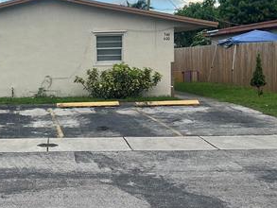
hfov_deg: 25.8
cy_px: 78
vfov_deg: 20.7
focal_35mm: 71
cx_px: -9
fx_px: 568
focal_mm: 5.7
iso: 50
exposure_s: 1/3165
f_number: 1.5
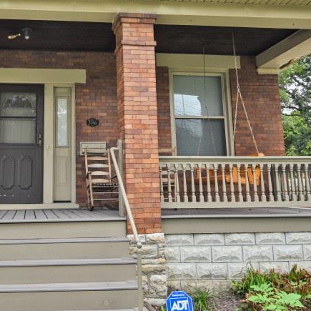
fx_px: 447
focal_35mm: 44
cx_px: 81
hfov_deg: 37.5
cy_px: 108
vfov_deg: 38.0
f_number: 5.6
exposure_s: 1/250
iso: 140
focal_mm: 15
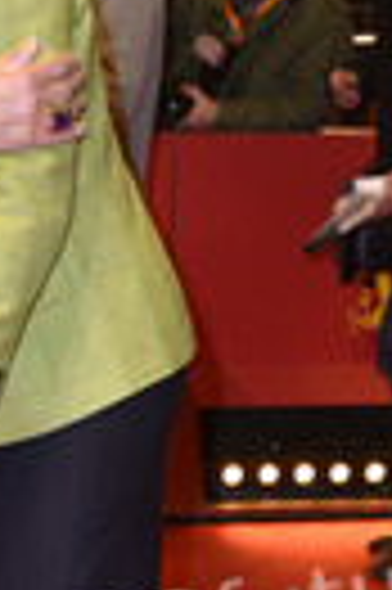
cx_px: -122
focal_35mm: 137
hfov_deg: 9.8
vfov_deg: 14.9
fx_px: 2243
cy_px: 432
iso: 400
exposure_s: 1/80
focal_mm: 45
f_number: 5.6
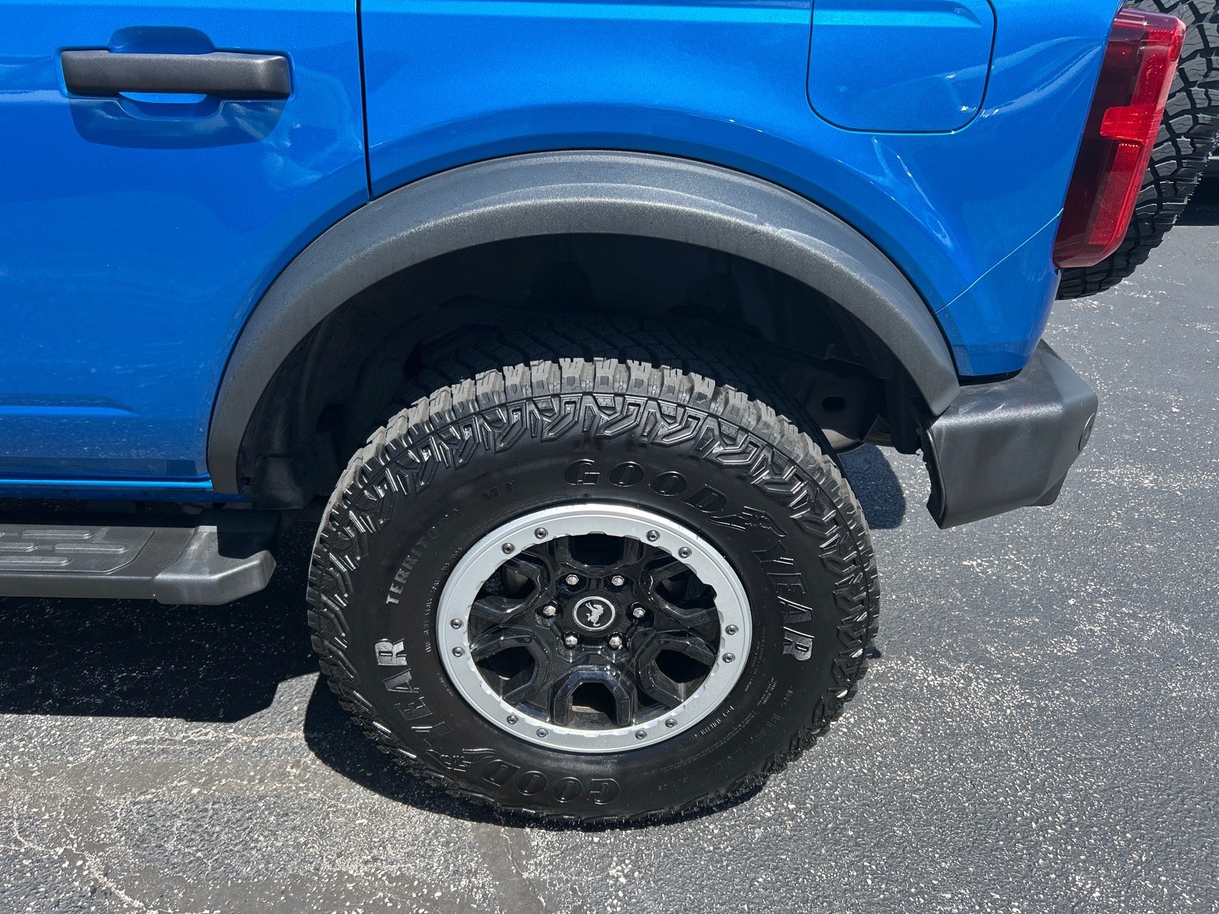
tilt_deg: -30.1
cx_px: 610
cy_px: 457
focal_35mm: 26
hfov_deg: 67.3
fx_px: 916
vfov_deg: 53.1
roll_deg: -1.0
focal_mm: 5.7
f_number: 1.5
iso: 50
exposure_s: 1/1575
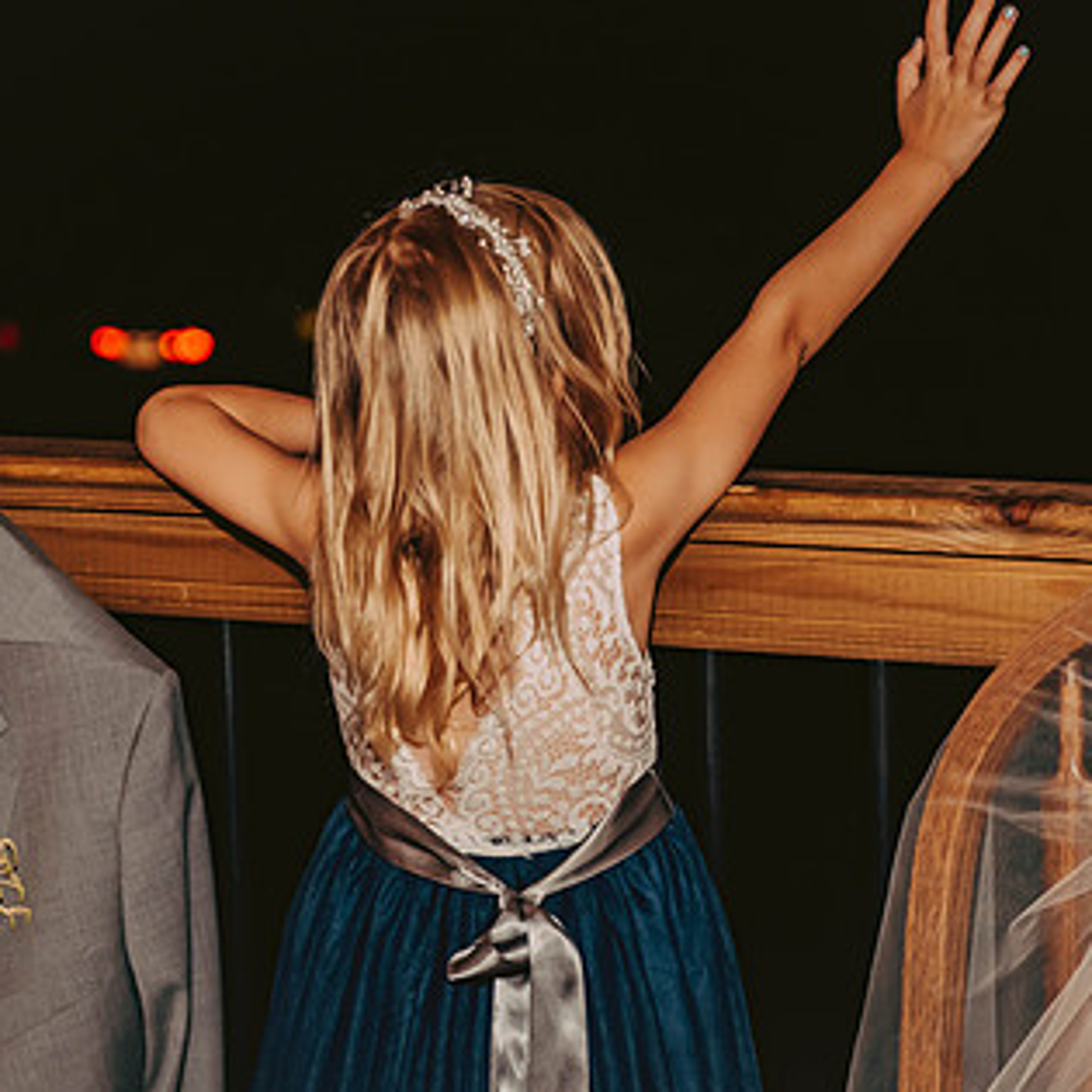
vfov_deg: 17.9
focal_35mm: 97
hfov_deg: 17.9
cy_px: 449
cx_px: 548
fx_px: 3462
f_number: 2.8
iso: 1000
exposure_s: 1/160
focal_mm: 62
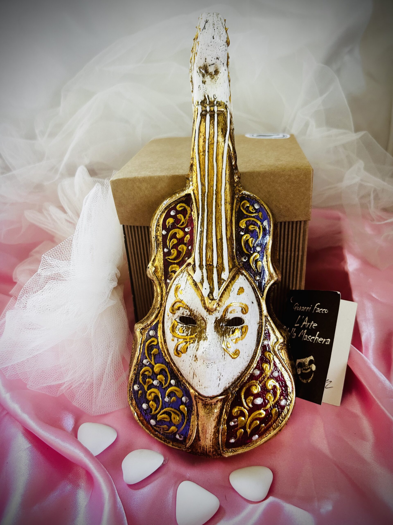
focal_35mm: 26
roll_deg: +0.6
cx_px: 196
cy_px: 262
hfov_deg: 53.1
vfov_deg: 67.3
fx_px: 394
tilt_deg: -32.1
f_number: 1.5
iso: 125
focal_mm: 5.7
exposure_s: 1/74
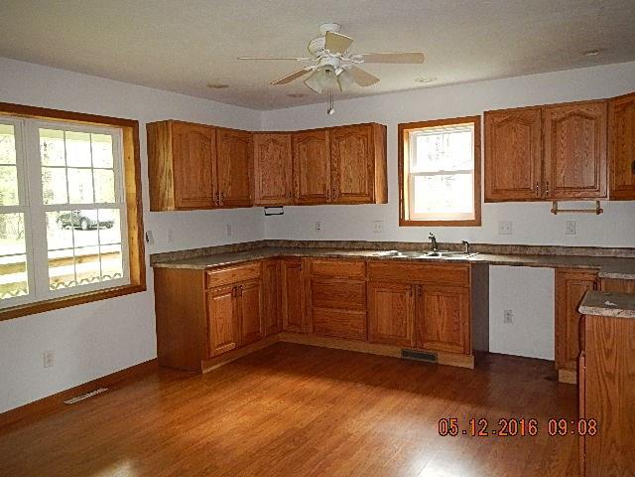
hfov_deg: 63.4
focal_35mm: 28
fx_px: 514
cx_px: 318
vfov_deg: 49.7
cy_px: 238
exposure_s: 1/30
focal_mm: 5
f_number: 3.9
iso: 500
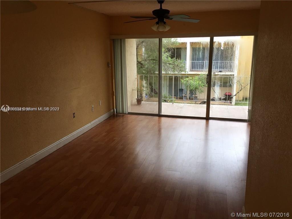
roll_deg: +0.1
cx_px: 146
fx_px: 245
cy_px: 110
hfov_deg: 61.7
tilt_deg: -12.7
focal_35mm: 29
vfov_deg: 48.2
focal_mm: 4.15
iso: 25
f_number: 2.2
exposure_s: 1/30
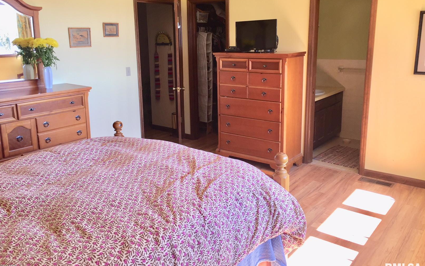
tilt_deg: -13.2
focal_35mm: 31
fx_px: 359
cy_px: 116
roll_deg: +1.4
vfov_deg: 40.5
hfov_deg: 61.2
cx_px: 211
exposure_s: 1/60
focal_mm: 4.15
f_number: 2.2
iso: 40
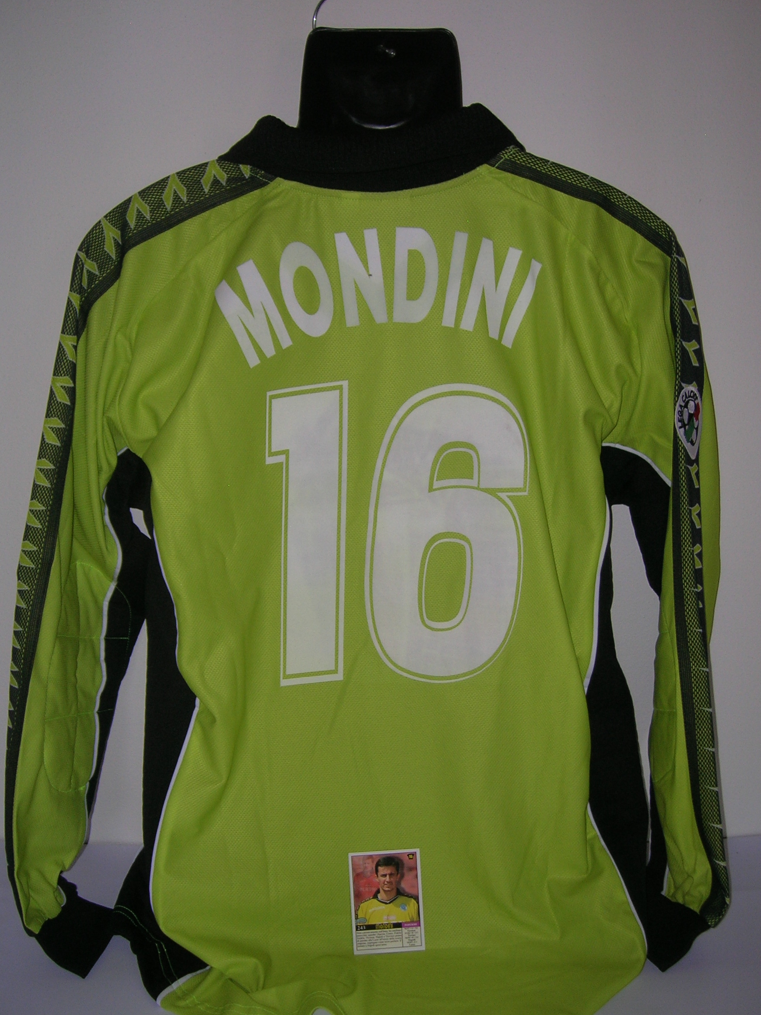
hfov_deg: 37.7
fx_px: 1114
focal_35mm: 38
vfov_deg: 49.0
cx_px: 382
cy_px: 529
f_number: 2.9
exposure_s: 1/60.1
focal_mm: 5.7
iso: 50
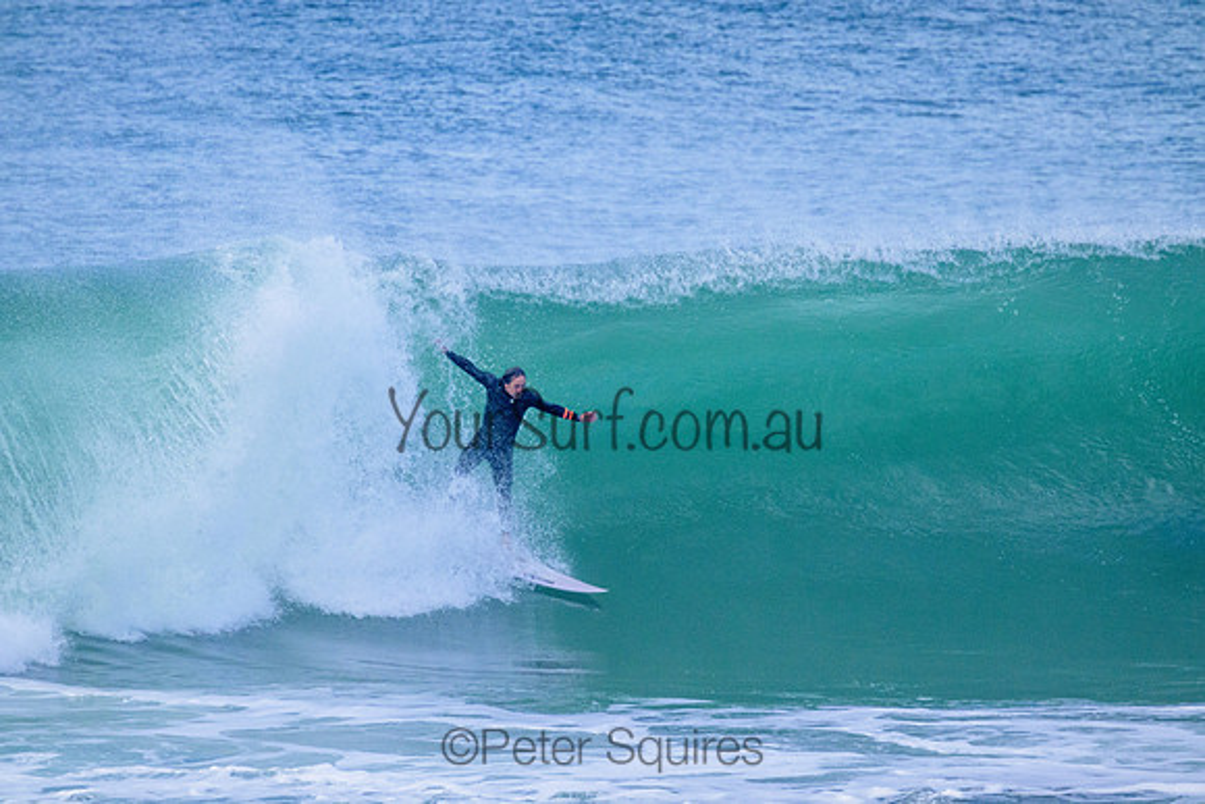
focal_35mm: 800
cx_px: 602
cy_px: 402
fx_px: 26783
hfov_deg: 2.6
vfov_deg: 1.7
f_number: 11
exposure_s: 1/2000
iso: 3600
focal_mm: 800
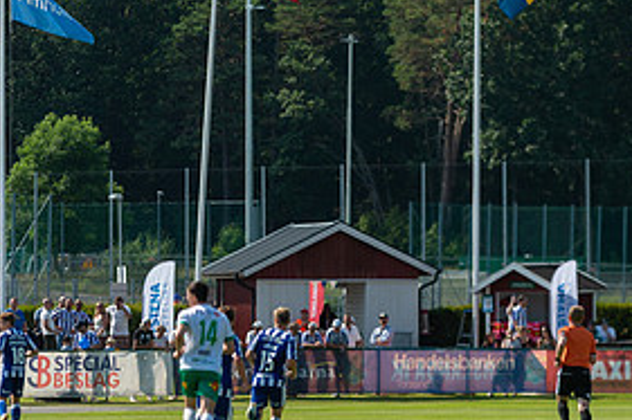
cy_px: 281
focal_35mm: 334
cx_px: 162
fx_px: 5860
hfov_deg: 6.2
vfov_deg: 4.1
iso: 180
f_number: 3.2
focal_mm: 160
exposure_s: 1/2000
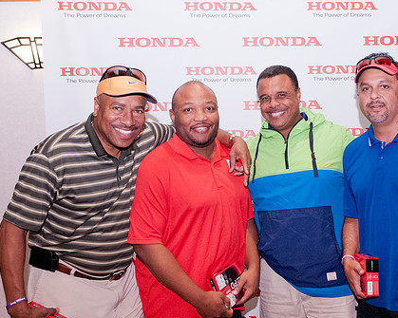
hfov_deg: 39.2
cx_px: 255
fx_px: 553
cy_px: 155
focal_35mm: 47
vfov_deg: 32.1
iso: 1250
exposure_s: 1/100
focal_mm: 19
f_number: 4
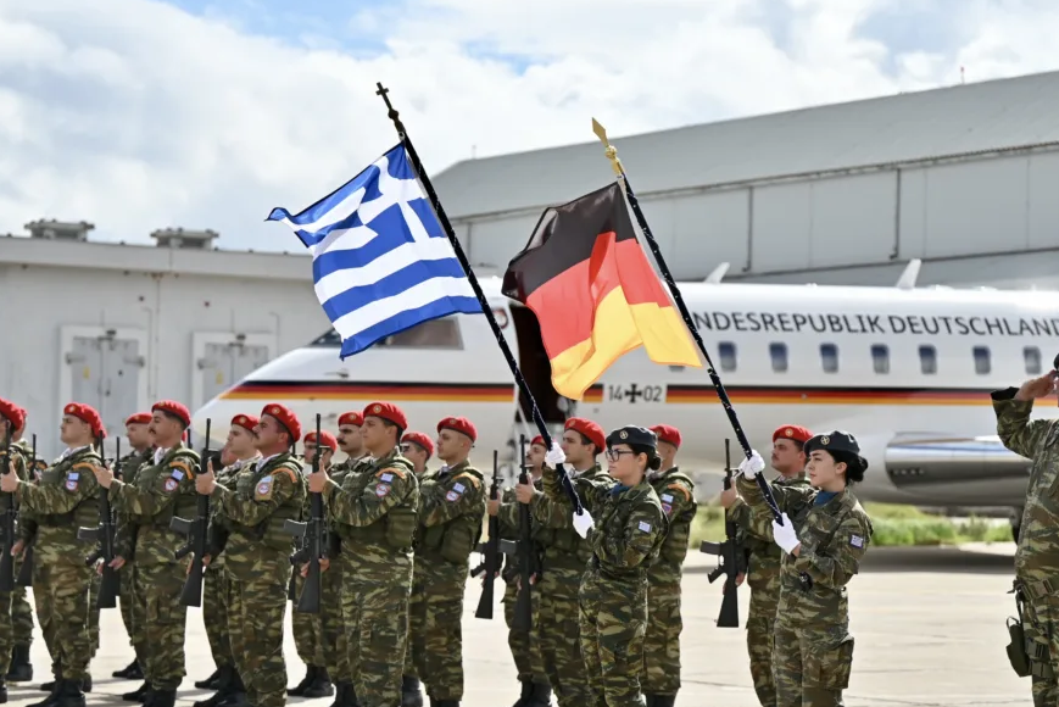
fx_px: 3884
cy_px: 400
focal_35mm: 132
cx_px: 512
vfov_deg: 10.4
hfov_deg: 15.5
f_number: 2.8
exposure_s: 1/5000
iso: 160
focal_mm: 75
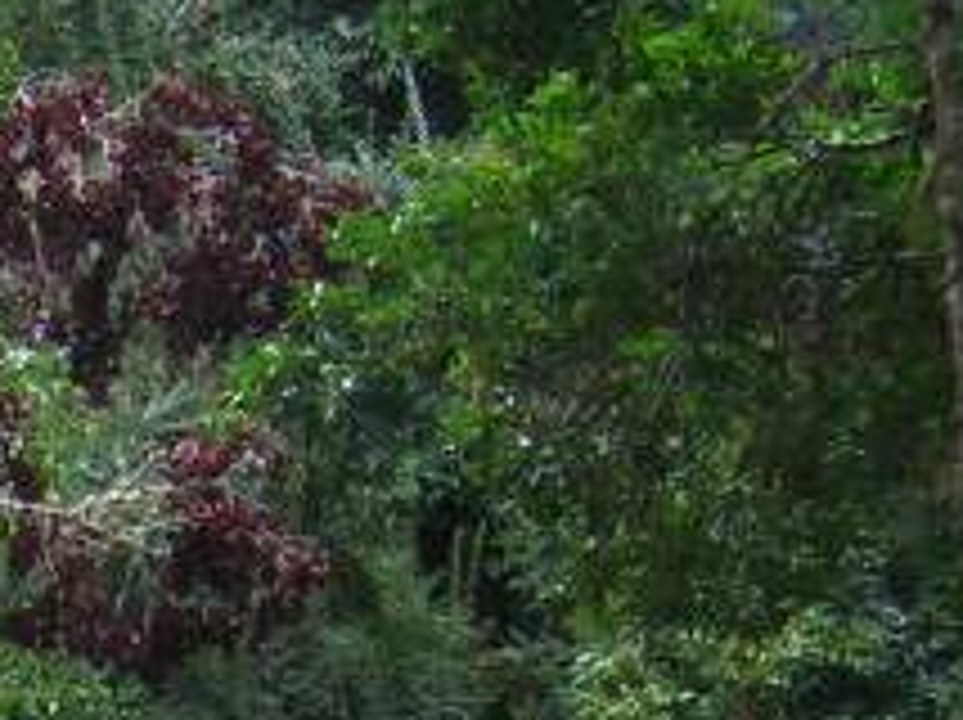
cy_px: 1186
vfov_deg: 9.9
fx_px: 3974
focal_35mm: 143
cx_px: -675
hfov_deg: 12.8
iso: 116
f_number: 2.9
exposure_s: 1/60.1
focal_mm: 5.7
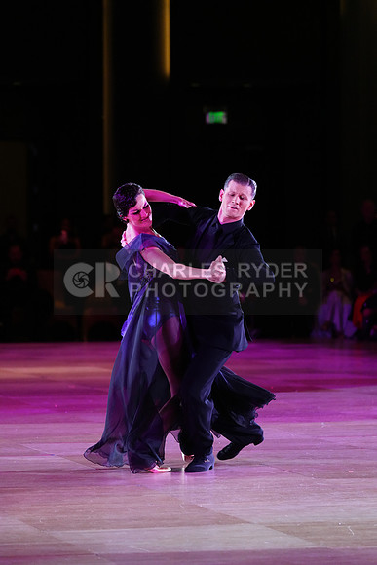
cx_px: 188
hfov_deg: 8.5
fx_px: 2543
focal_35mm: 162
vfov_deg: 12.7
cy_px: 282
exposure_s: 1/400
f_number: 4
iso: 3200
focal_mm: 162
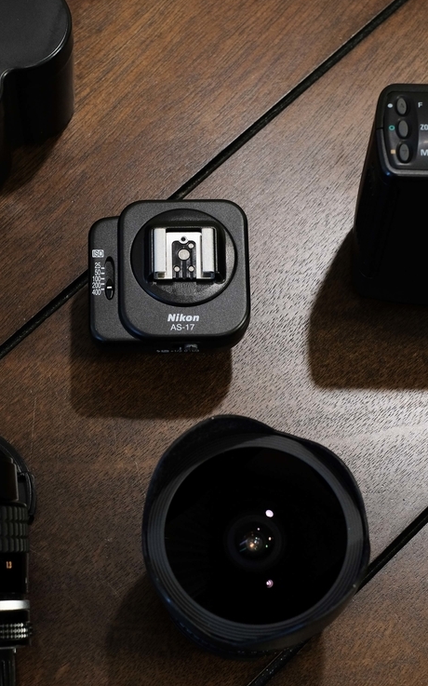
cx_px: 188
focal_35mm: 88
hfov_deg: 14.8
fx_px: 1644
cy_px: 364
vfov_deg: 23.6
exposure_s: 1/6
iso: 800
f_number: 5.6
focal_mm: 35
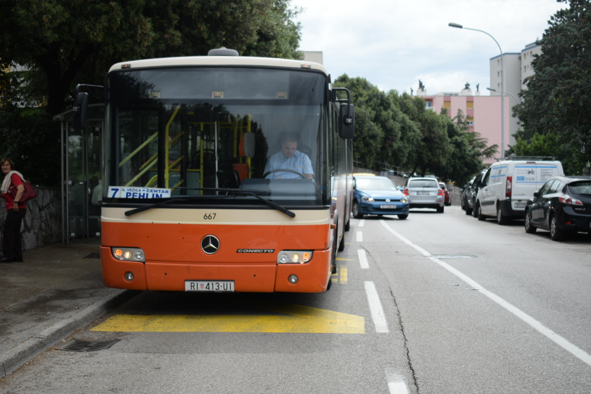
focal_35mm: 54
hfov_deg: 36.9
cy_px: 197
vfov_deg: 25.1
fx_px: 886
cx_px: 296
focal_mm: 36
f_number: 4.8
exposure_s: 1/1250
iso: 320
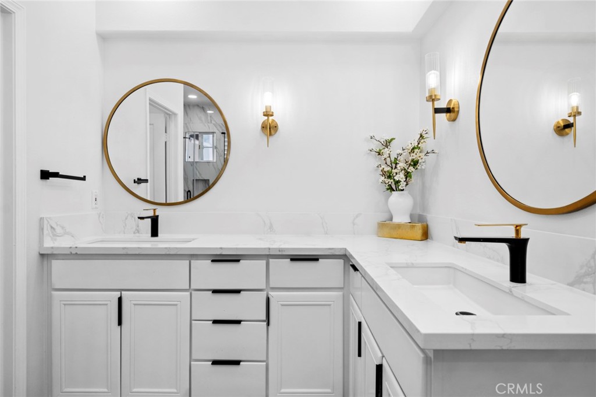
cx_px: 298
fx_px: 347
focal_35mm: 21
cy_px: 198
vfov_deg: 59.4
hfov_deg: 81.2
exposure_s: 1/125
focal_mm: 21
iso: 200
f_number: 9
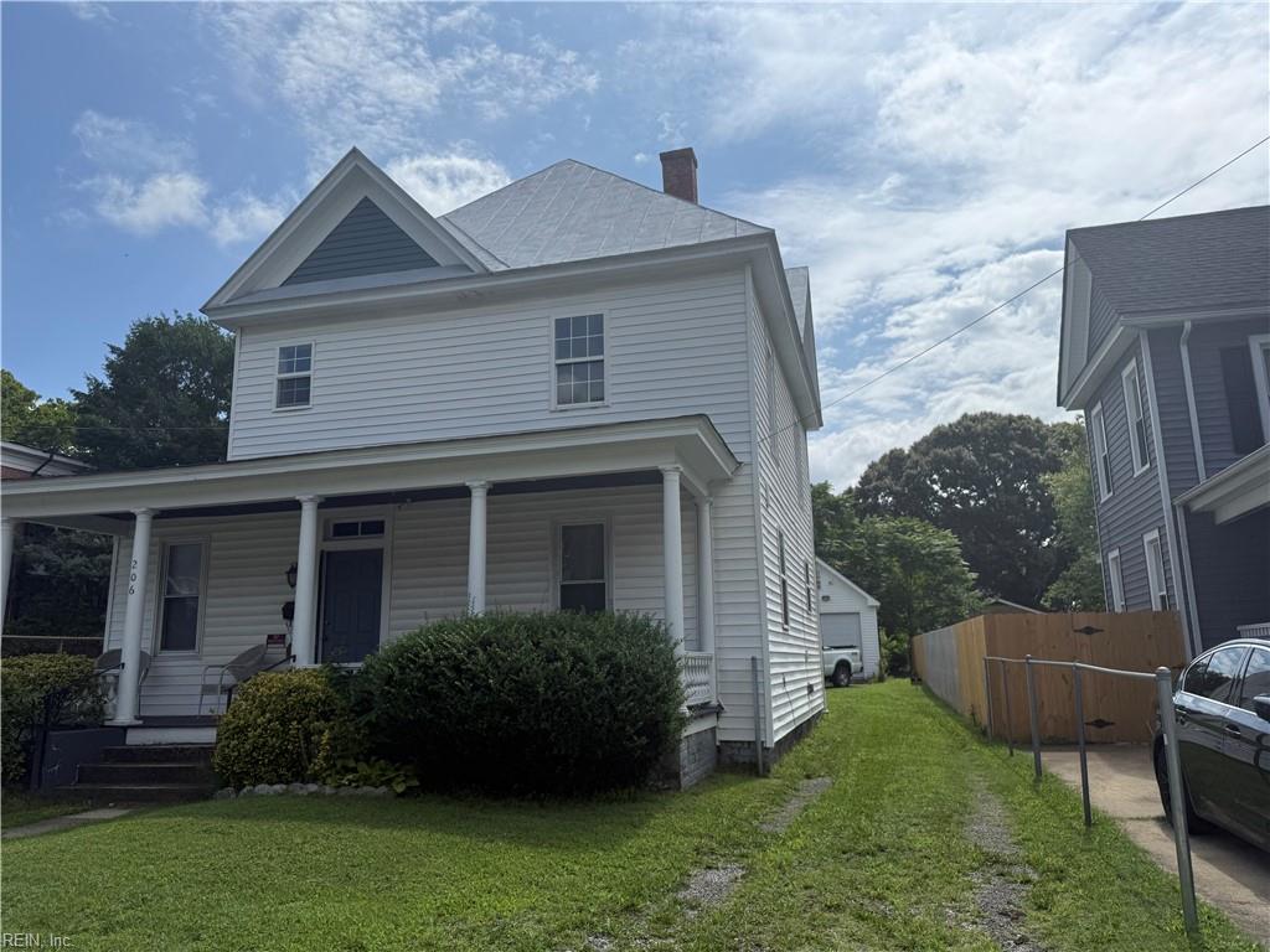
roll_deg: +1.4
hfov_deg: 71.6
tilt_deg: +12.1
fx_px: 881
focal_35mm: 24
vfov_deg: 56.8
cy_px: 476
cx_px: 635
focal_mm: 6.76
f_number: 1.78
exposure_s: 1/10309
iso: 80
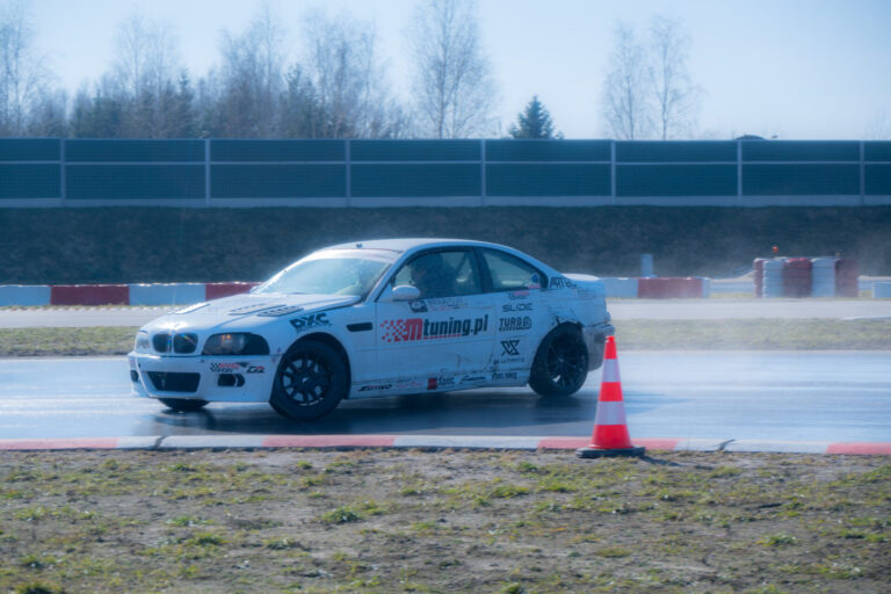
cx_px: 446
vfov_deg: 13.8
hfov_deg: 20.6
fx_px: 2450
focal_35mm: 99
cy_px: 297
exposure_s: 1/640
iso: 100
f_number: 5
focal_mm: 66
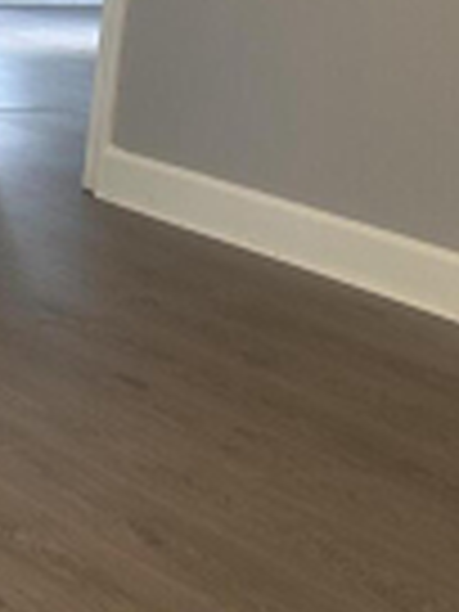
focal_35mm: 118
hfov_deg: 11.6
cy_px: 425
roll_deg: -2.3
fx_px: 2086
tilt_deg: -17.9
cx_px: -378
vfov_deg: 16.6
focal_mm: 6.86
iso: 200
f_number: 1.78
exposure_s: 1/60
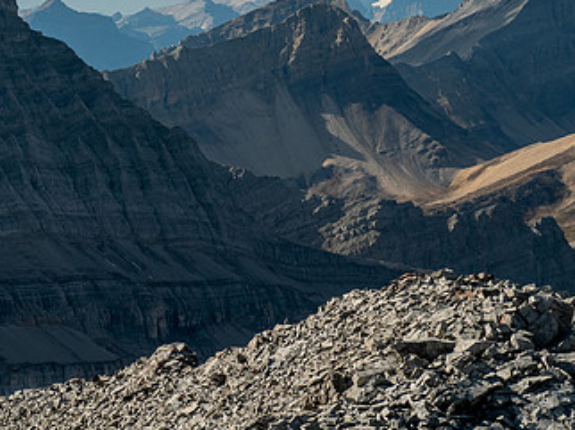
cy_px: 78
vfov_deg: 7.8
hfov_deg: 10.4
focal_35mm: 191
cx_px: 261
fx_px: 3170
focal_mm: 53
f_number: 8
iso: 200
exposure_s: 1/200
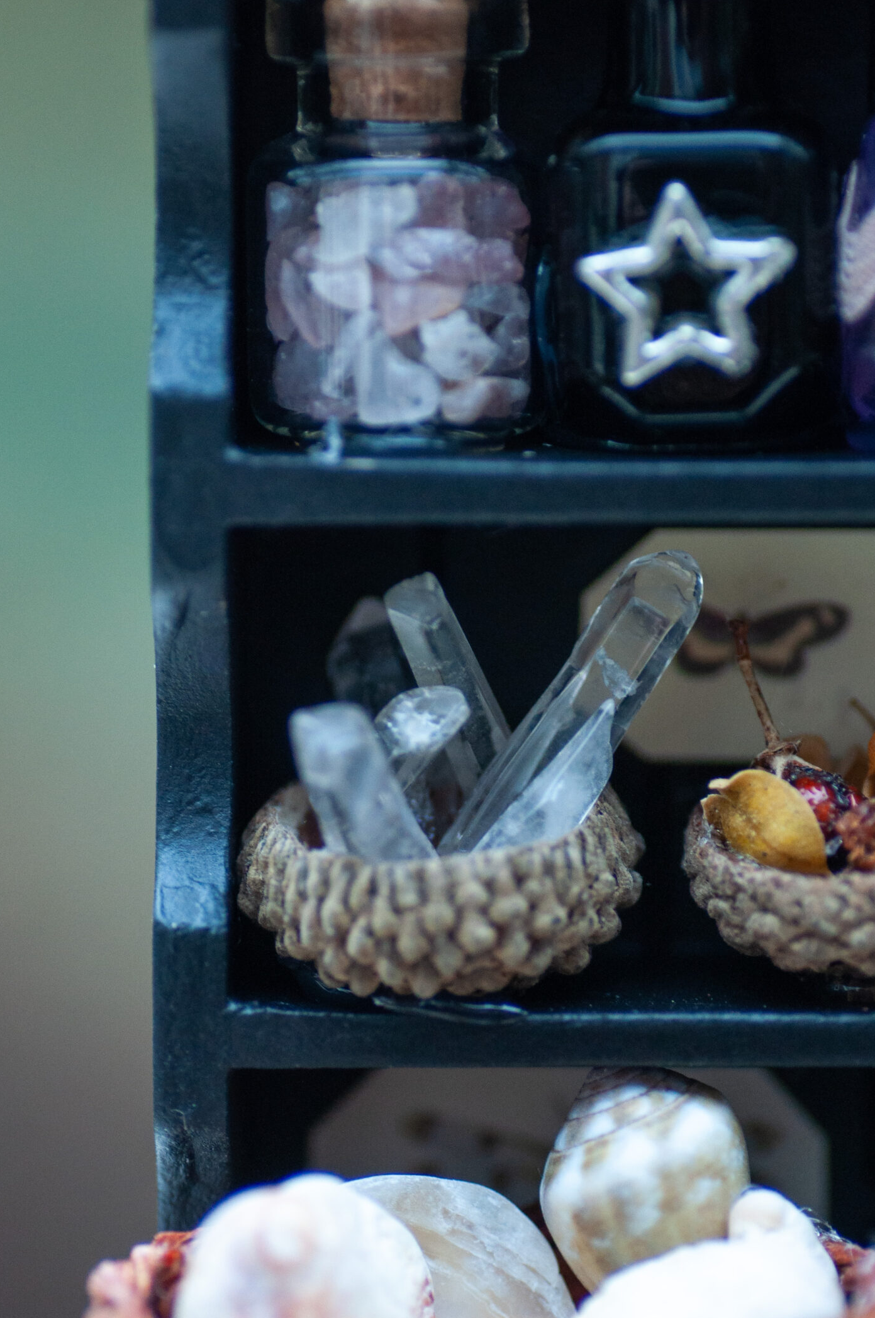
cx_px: 457
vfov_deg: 12.5
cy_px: 784
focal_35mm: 165
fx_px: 6032
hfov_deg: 8.3
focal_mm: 90
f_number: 3.5
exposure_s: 1/125
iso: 640
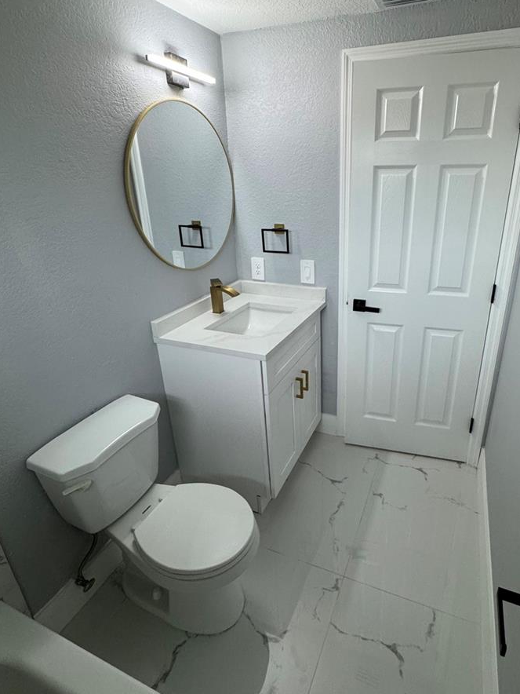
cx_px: 312
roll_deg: +0.5
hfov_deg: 68.0
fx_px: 381
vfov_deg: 84.5
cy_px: 317
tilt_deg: -20.2
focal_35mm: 19
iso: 200
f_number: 2.2
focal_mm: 2.22
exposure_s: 1/120
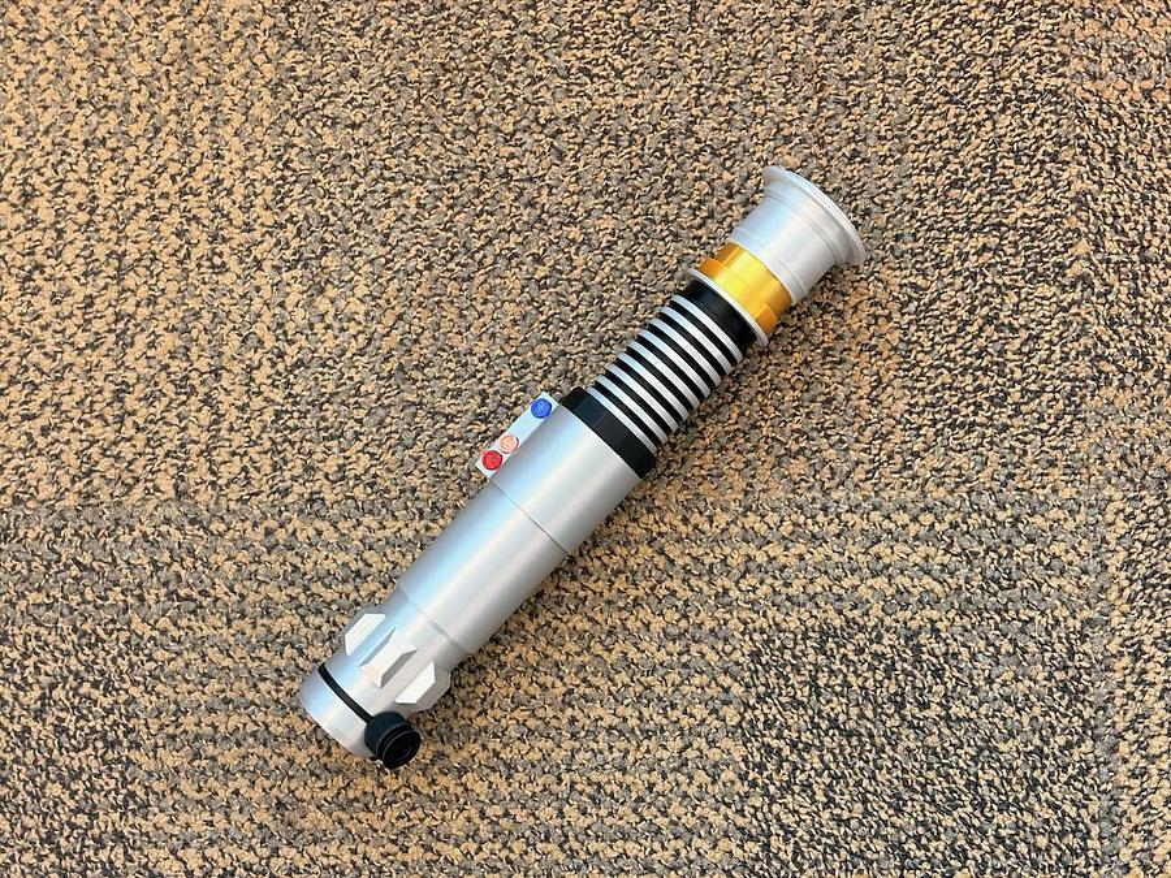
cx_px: 586
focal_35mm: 52
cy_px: 439
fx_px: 1759
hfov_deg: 36.8
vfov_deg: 28.0
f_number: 1.6
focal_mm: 5.96
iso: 125
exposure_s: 1/60
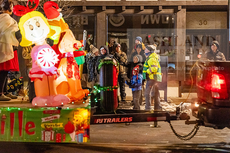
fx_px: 562
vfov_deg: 15.5
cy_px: 76
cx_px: 115
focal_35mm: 88
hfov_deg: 23.1
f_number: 2.8
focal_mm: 88
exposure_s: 1/200
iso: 8000
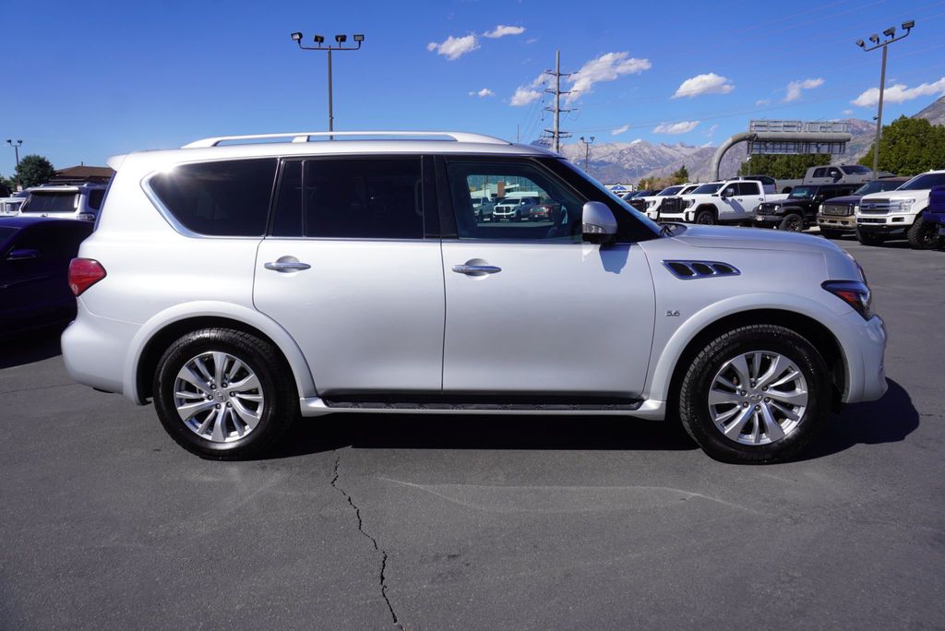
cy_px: 316
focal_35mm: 24
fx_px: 630
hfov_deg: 73.7
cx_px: 472
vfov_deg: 53.2
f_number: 8
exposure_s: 1/400
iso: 100
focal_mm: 16
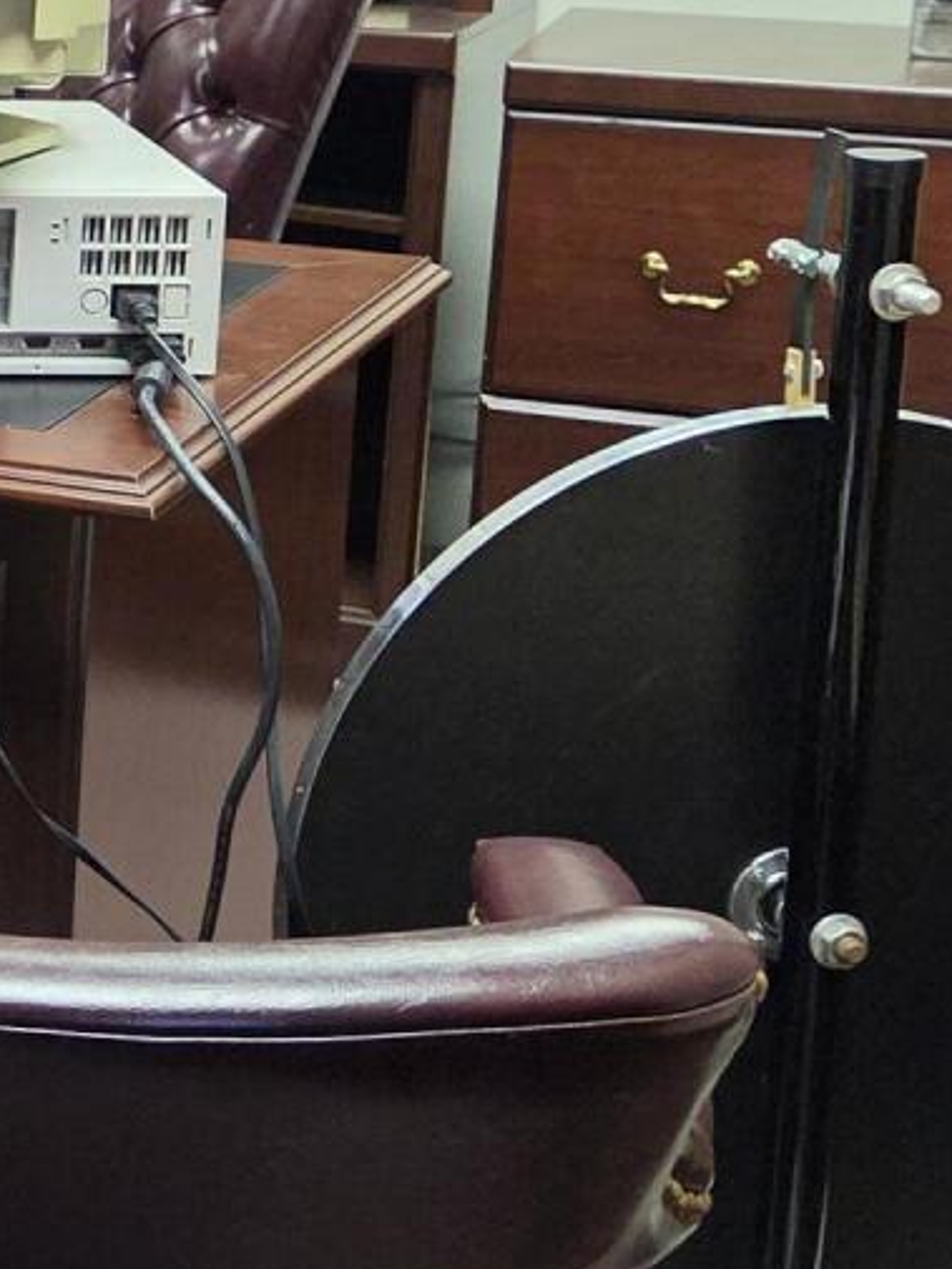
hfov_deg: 13.9
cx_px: -899
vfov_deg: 21.3
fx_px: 3335
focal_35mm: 91
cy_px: 279
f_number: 1.8
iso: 500
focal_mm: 5.4
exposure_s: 1/120
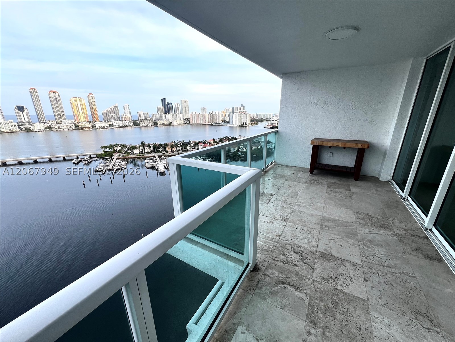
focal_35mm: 13
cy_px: 171
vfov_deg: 89.9
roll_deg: +0.4
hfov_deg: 106.2
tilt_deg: -18.5
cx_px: 228
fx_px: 171
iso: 32
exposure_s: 1/322
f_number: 1.8
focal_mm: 1.57
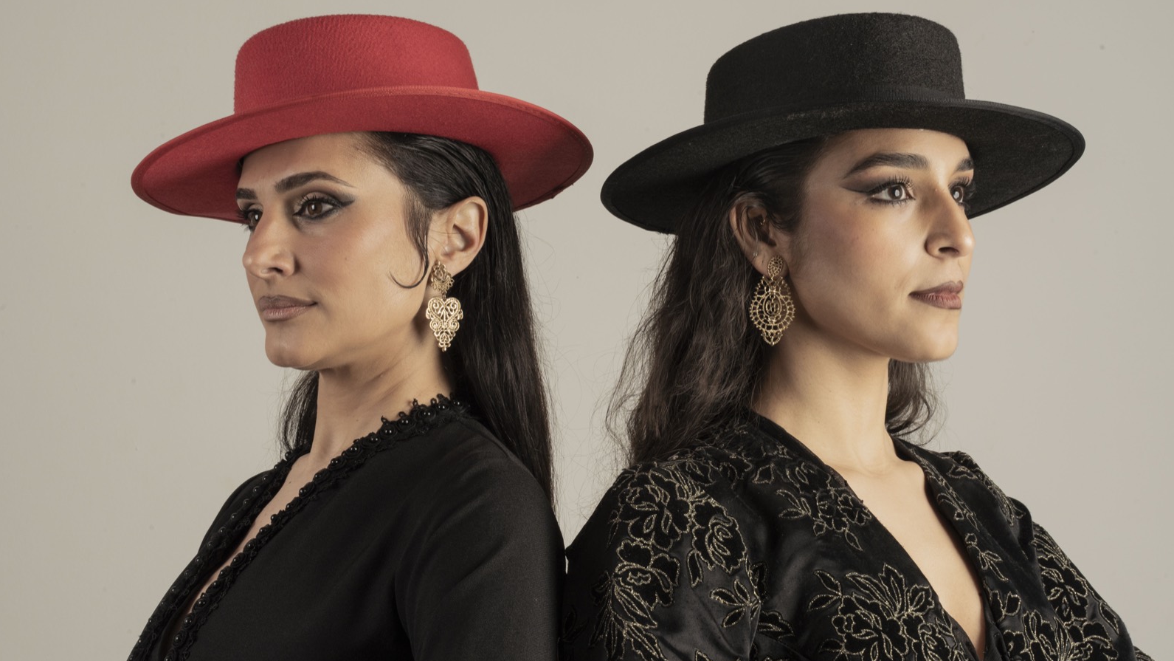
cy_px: 292
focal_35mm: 79
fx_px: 2459
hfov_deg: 26.8
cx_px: 587
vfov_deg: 15.3
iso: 200
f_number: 22
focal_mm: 75
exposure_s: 1/125
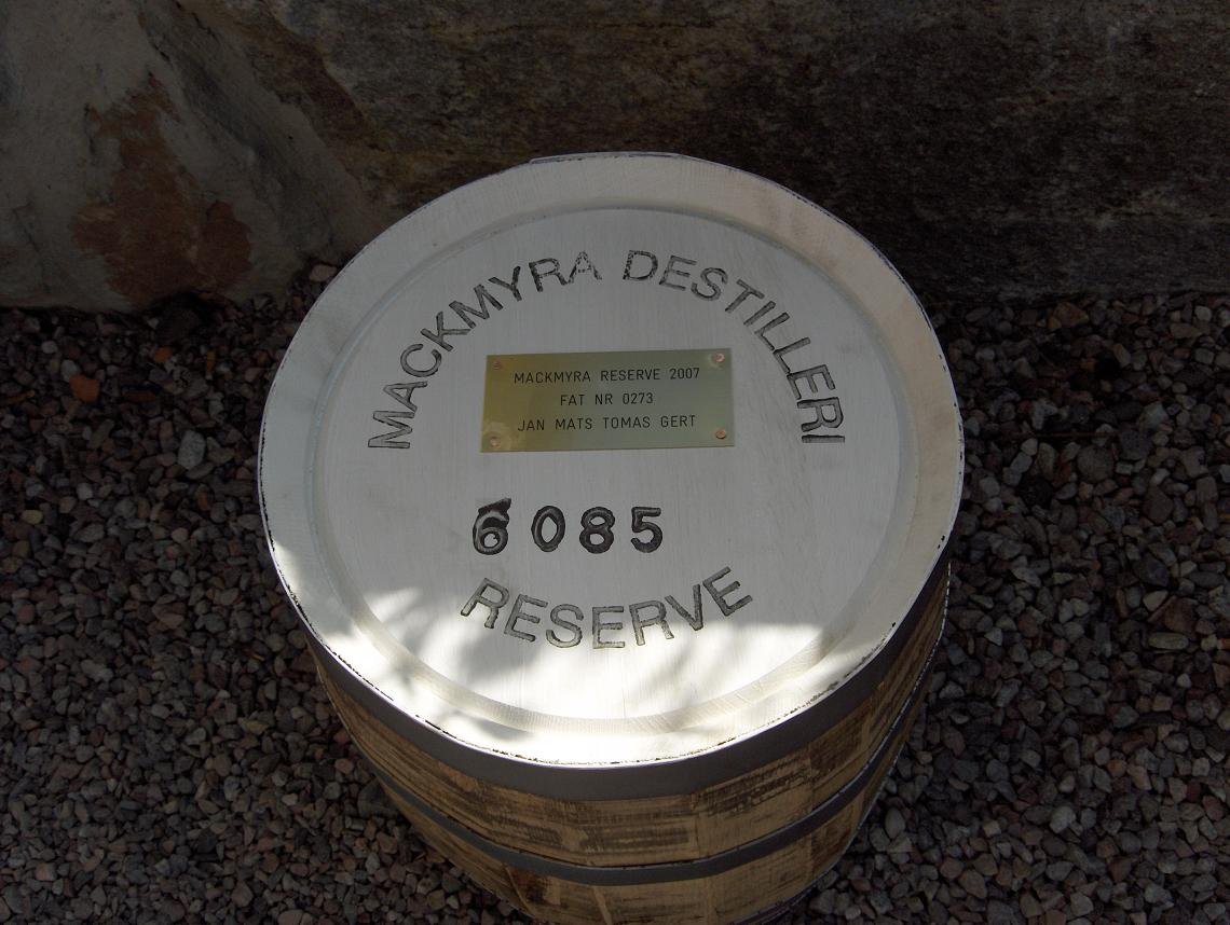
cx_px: 615
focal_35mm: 39
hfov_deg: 47.8
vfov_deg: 36.9
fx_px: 1388
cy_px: 462
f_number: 4.8
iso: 66
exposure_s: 1/568
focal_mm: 8
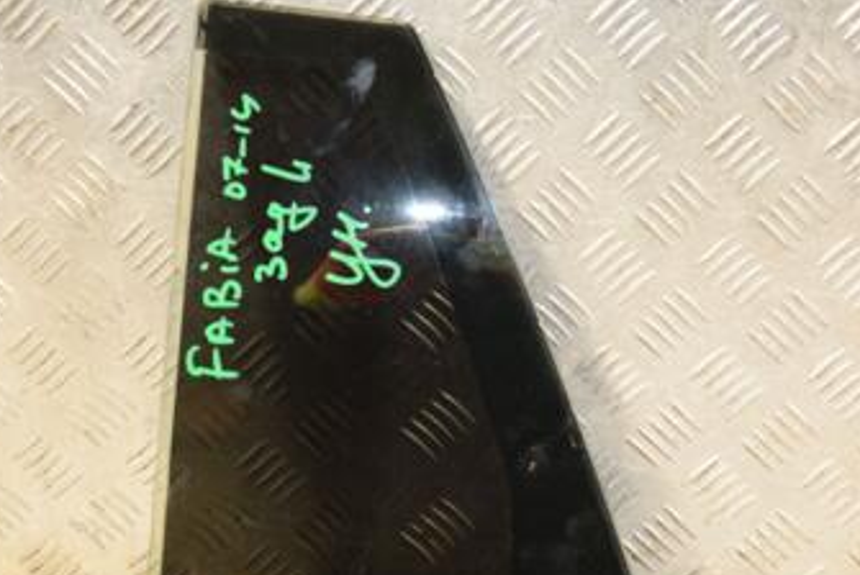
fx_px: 2245
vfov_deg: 14.6
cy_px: 344
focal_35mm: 94
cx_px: 444
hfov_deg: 21.7
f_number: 5
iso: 800
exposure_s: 1/160
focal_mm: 35
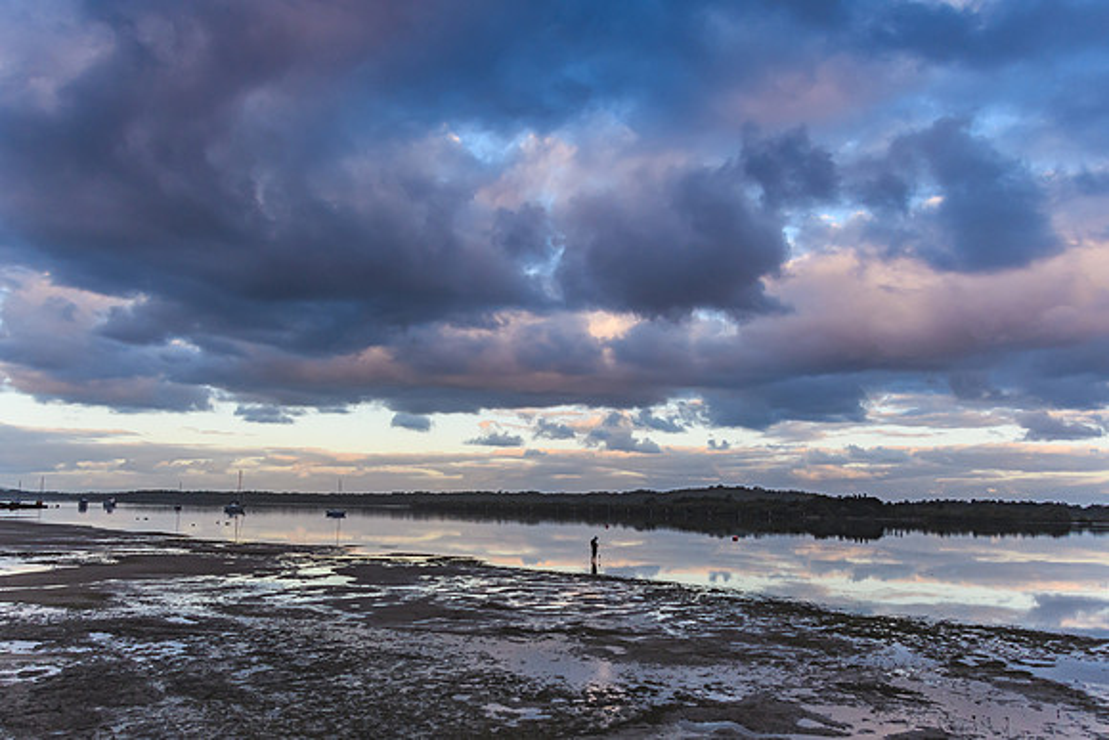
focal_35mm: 27
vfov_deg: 47.2
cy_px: 370
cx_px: 554
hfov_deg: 66.4
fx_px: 847
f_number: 6.3
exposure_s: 1/400
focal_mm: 18
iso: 400
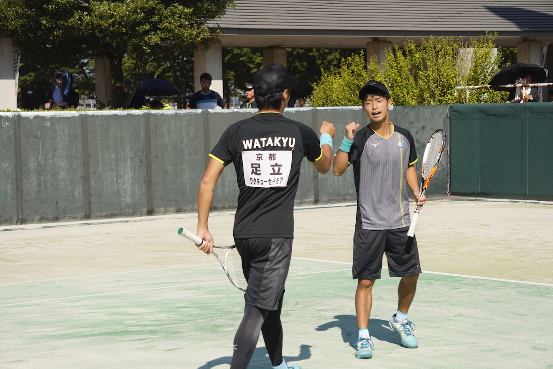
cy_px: 184
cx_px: 276
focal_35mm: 102
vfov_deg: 13.4
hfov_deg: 20.0
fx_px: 1567
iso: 640
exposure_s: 1/4000
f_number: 5.6
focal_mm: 68
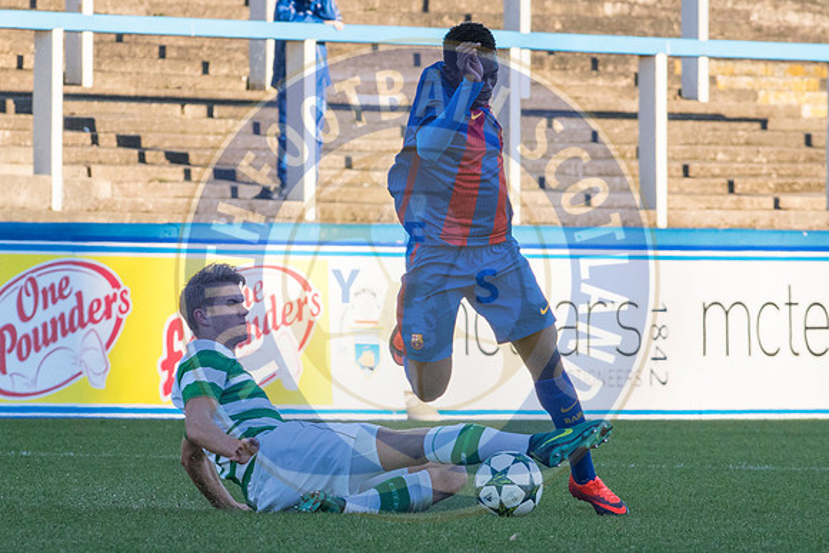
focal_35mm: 450
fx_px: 10364
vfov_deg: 3.1
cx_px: 414
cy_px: 276
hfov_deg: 4.6
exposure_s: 1/1250
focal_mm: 300
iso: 800
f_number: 10
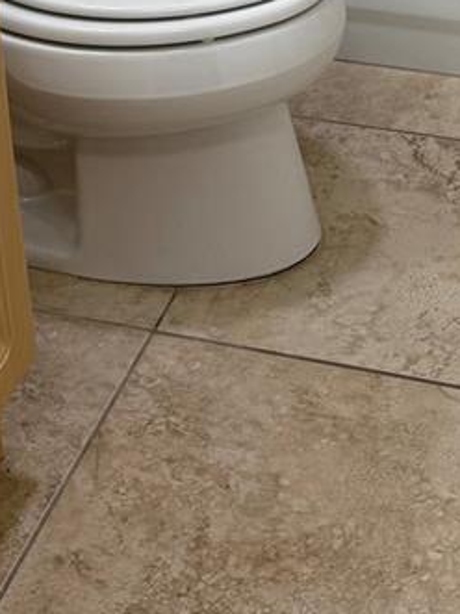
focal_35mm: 87
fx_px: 1542
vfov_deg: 19.6
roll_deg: +1.0
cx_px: 354
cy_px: -306
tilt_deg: -17.4
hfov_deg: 16.9
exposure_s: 1/120
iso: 80
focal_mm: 6.76
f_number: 1.78
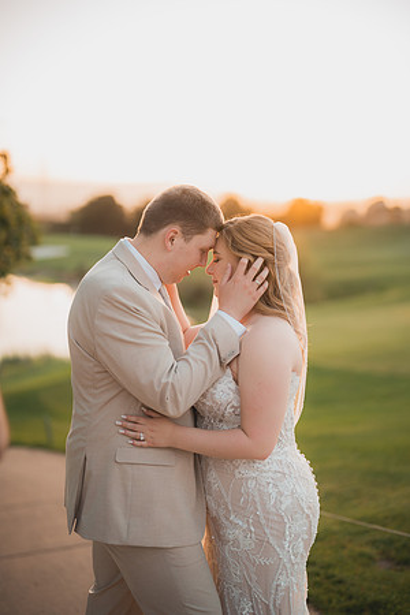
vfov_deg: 39.6
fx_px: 854
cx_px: 205
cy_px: 308
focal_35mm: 50
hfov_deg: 27.0
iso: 125
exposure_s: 1/320
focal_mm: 50
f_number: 1.2
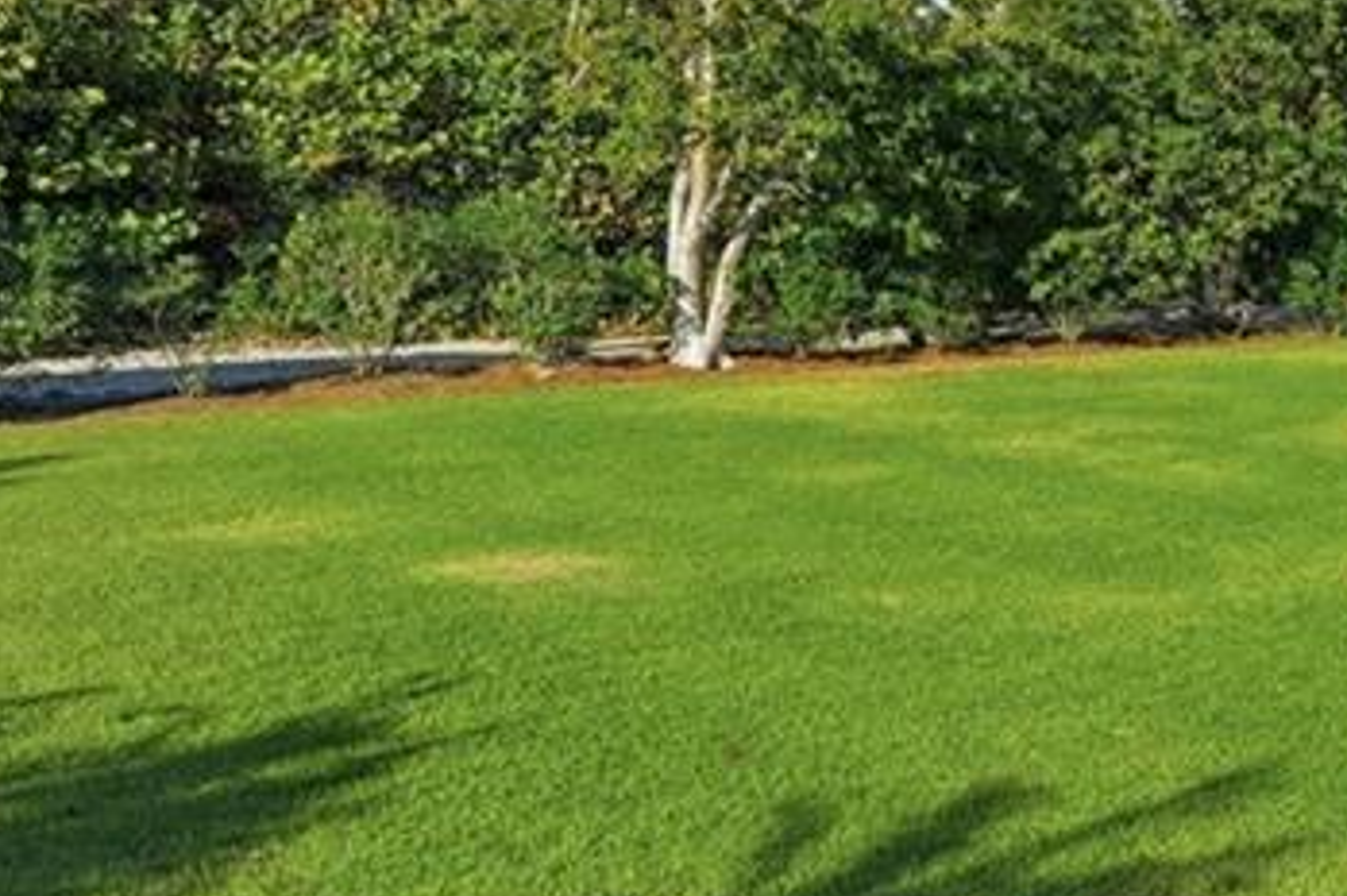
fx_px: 1757
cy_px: 230
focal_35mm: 47
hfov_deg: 32.6
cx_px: 1710
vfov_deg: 28.2
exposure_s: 1/5000
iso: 400
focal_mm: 16
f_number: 9
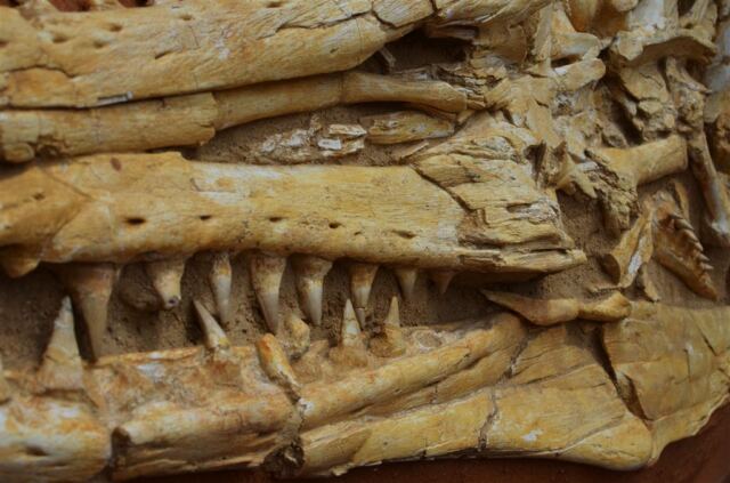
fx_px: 1062
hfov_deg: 37.9
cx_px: 365
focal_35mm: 52
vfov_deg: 25.6
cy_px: 242
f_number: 9
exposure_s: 1/320
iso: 100
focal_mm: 35
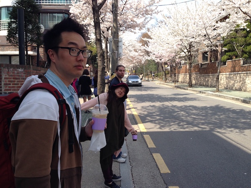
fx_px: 239
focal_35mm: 33
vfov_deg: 42.9
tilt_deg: -3.8
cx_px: 126
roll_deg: -1.0
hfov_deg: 55.4
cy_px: 94
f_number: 2.4
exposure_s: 1/547
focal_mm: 4.12
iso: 50
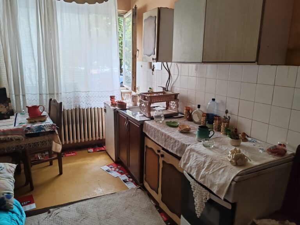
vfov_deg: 51.4
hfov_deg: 65.3
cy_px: 112
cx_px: 150
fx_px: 234
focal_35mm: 27
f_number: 1.9
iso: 640
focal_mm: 6.12
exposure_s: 1/100
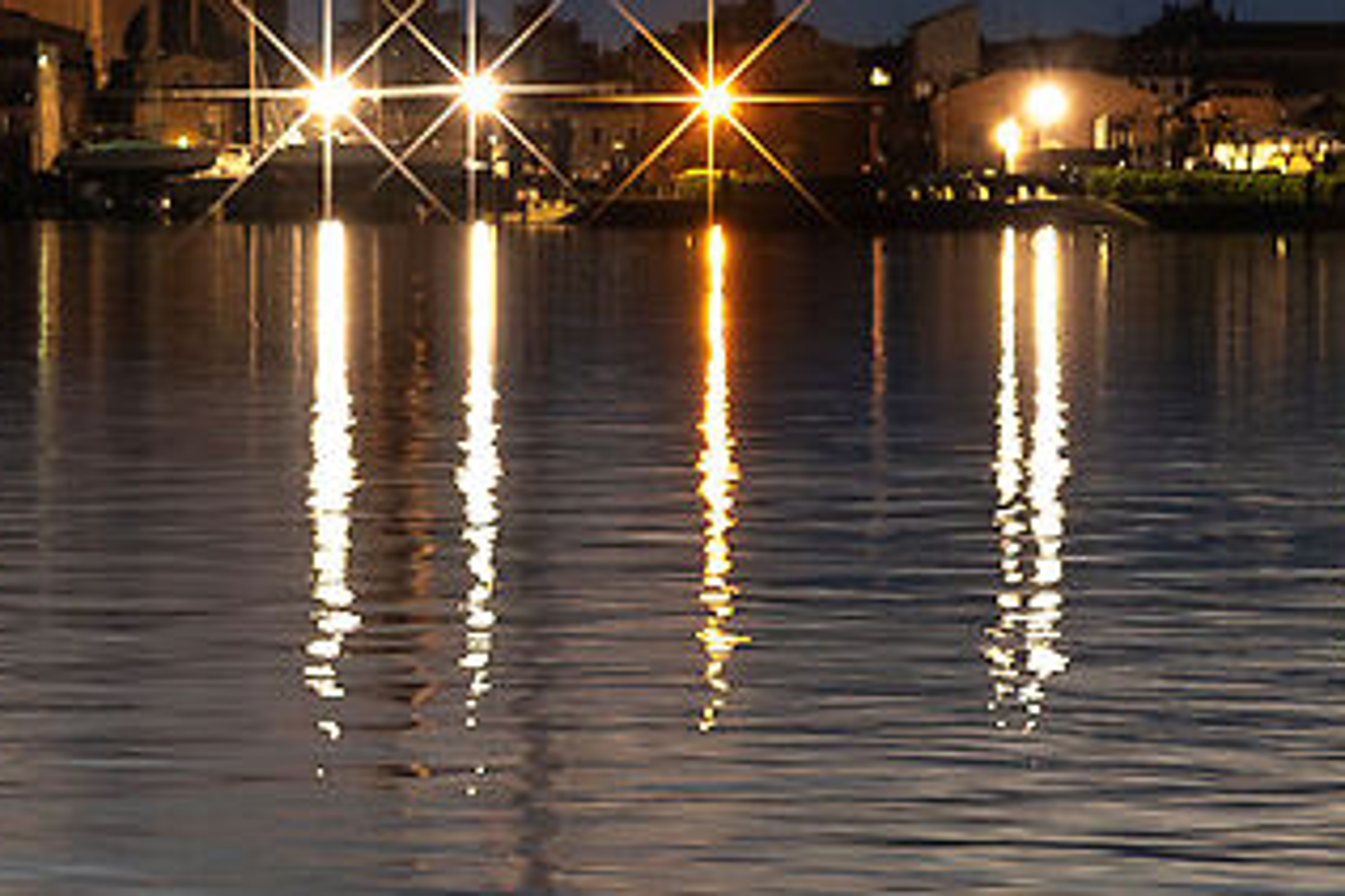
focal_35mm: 227
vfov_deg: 6.0
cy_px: 253
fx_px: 8476
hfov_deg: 8.9
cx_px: -335
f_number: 4
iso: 800
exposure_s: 1/8
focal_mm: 30
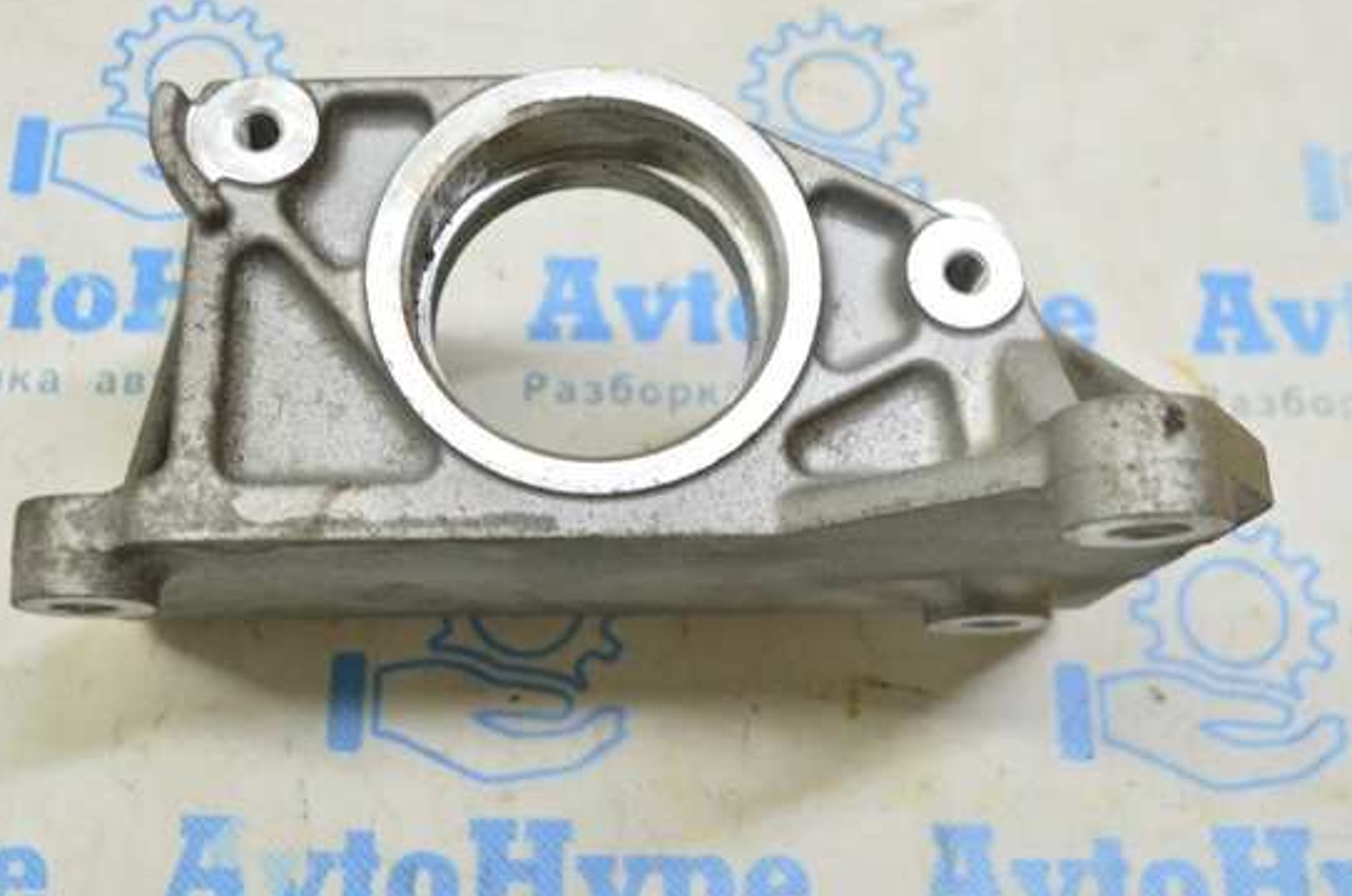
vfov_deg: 29.1
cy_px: 432
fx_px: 1724
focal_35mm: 46
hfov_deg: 42.7
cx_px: 603
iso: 400
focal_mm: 26
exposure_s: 1/20
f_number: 5.6
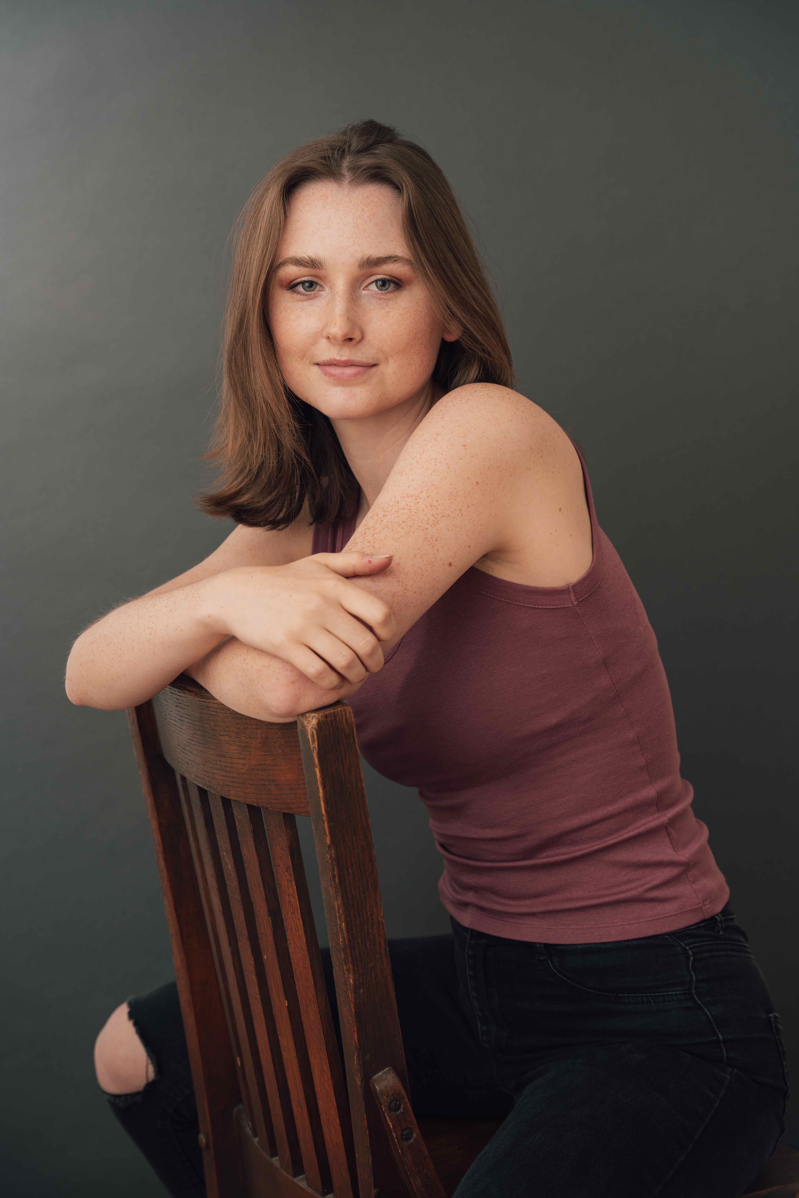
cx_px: 400
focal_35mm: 58
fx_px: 1941
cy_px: 599
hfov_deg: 23.3
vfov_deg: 34.3
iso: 100
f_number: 4
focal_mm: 58.3
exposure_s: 1/160
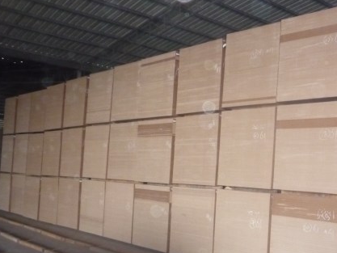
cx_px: 234
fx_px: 448
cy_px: 165
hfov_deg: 40.5
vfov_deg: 31.3
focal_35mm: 46
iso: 800
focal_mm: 5.2
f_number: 3.3
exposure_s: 1/30
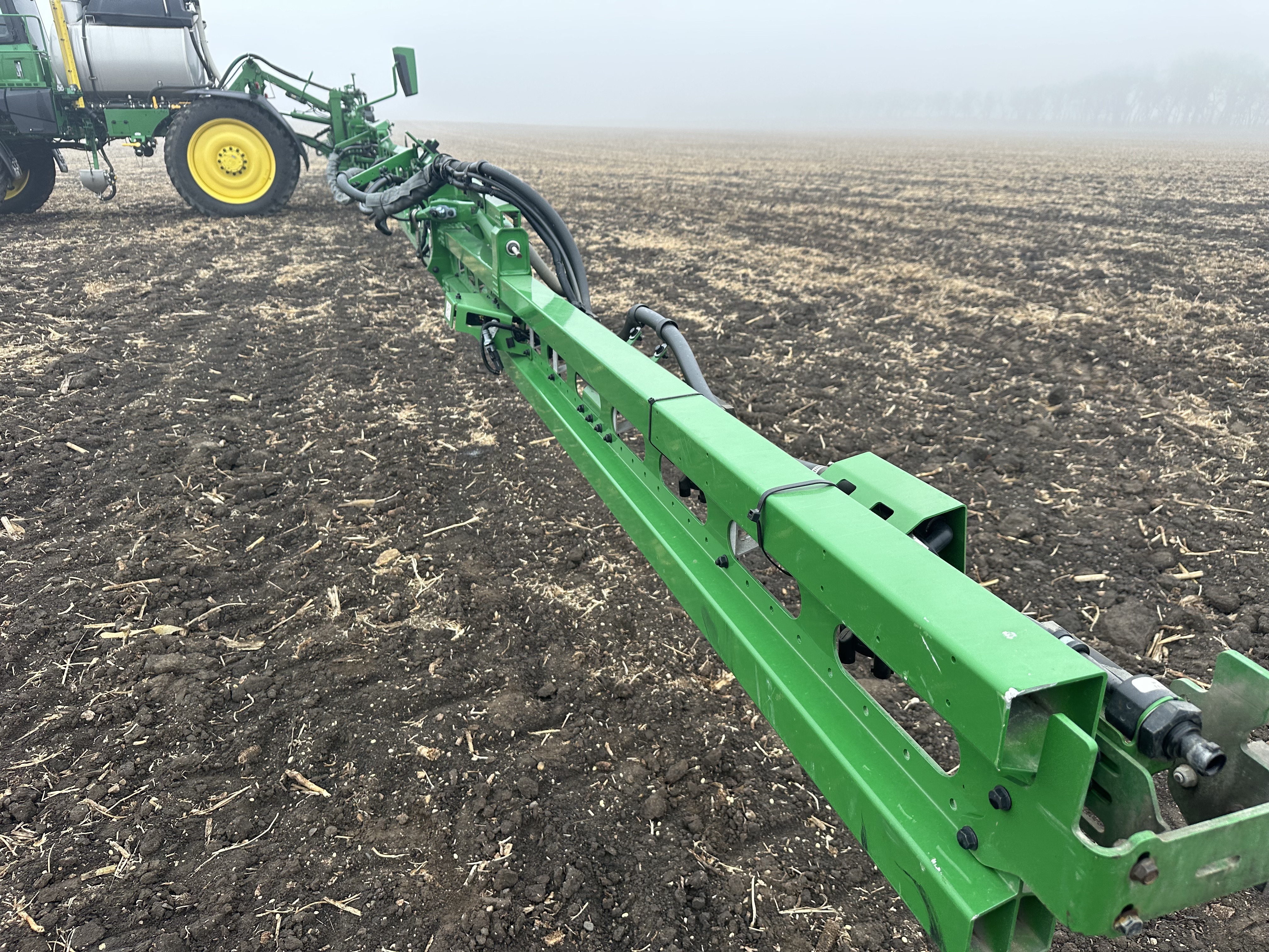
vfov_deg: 56.8
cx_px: 634
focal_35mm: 24
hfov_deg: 71.6
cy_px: 476
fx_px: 880
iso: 80
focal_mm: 6.86
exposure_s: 1/380
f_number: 1.78
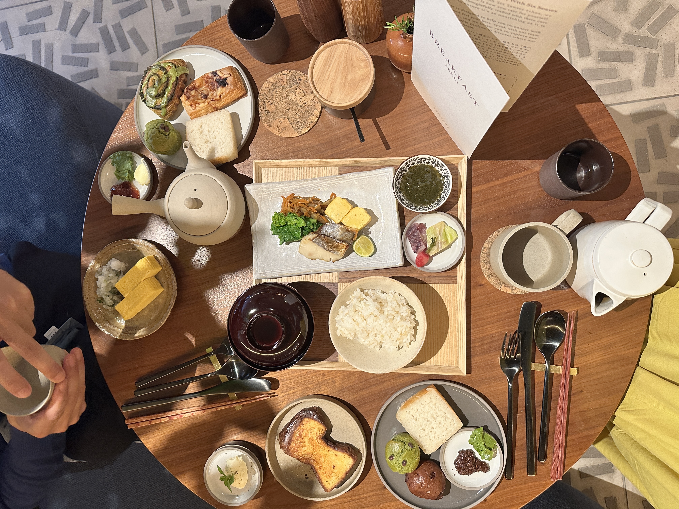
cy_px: 254
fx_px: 471
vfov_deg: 56.8
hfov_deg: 71.6
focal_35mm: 24
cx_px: 340
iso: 320
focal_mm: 6.86
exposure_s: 1/60
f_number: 1.78
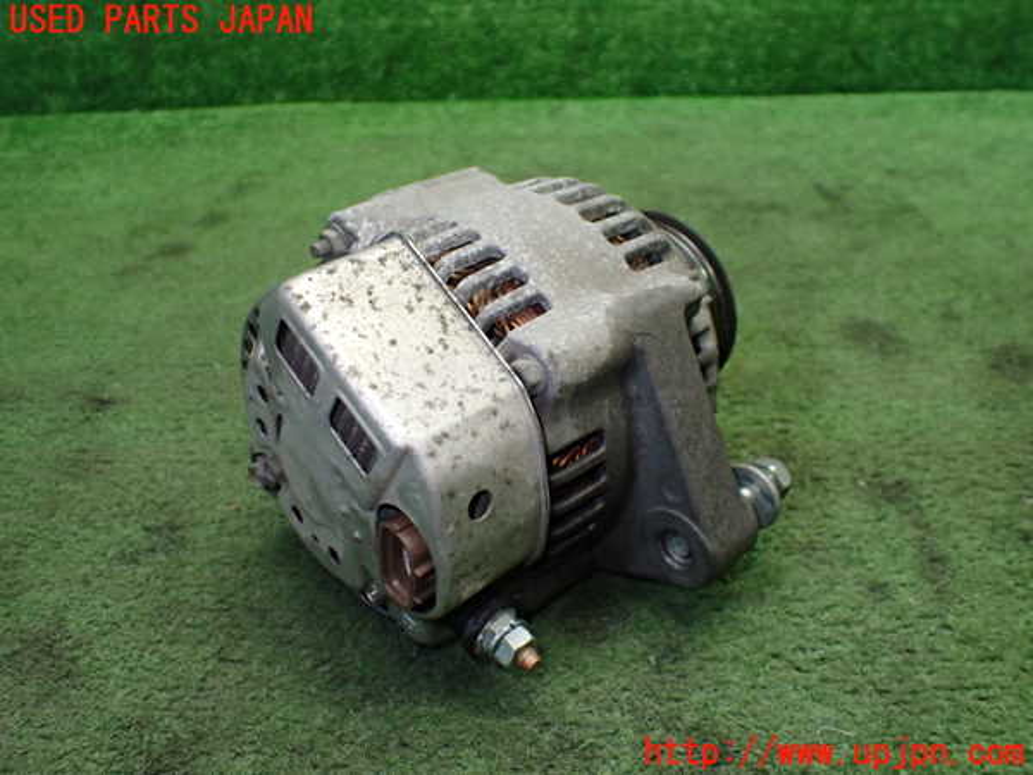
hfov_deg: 60.0
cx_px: 516
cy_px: 388
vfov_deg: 46.8
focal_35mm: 30
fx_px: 895
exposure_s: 1/125
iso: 500
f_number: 2.3
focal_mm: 5.4
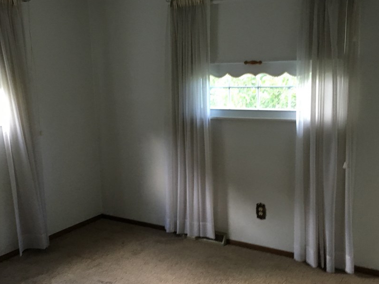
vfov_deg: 38.6
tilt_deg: -10.3
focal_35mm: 37
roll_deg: +1.1
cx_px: 183
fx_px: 405
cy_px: 153
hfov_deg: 50.1
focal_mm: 4.15
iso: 160
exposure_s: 1/30
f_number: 2.2
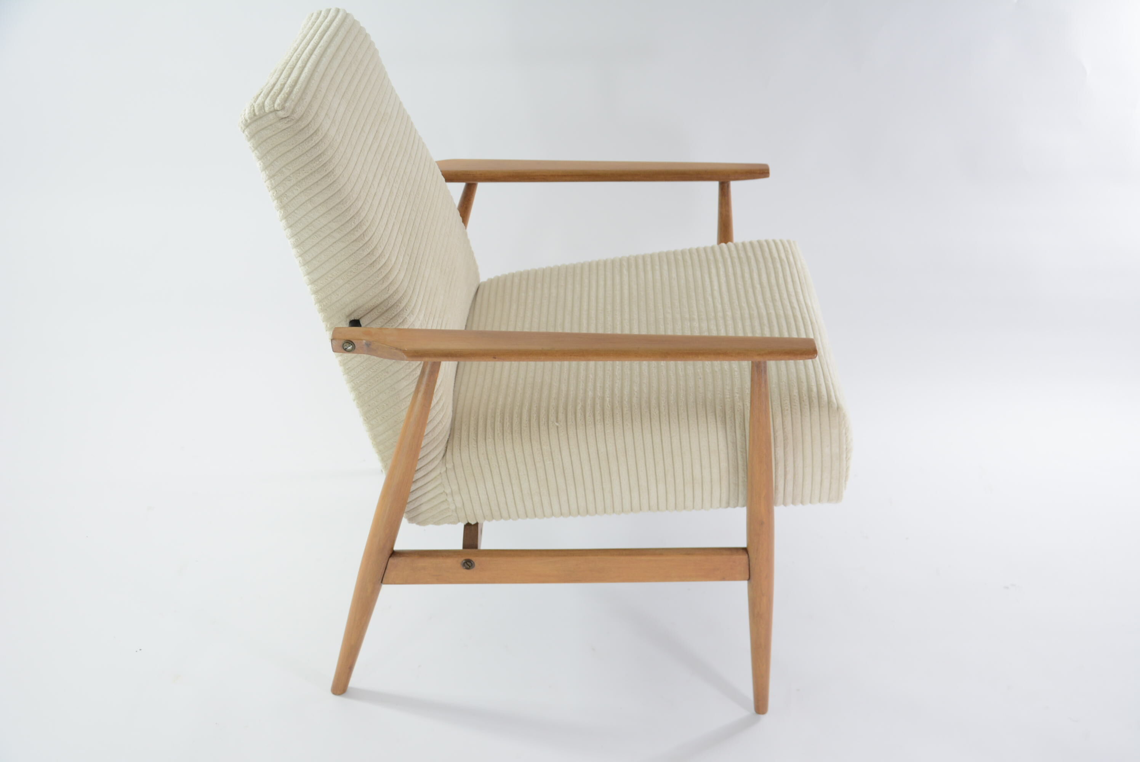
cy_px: 381
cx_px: 570
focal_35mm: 42
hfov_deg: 46.4
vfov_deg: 31.9
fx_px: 1331
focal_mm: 28
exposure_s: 1/100
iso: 400
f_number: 5
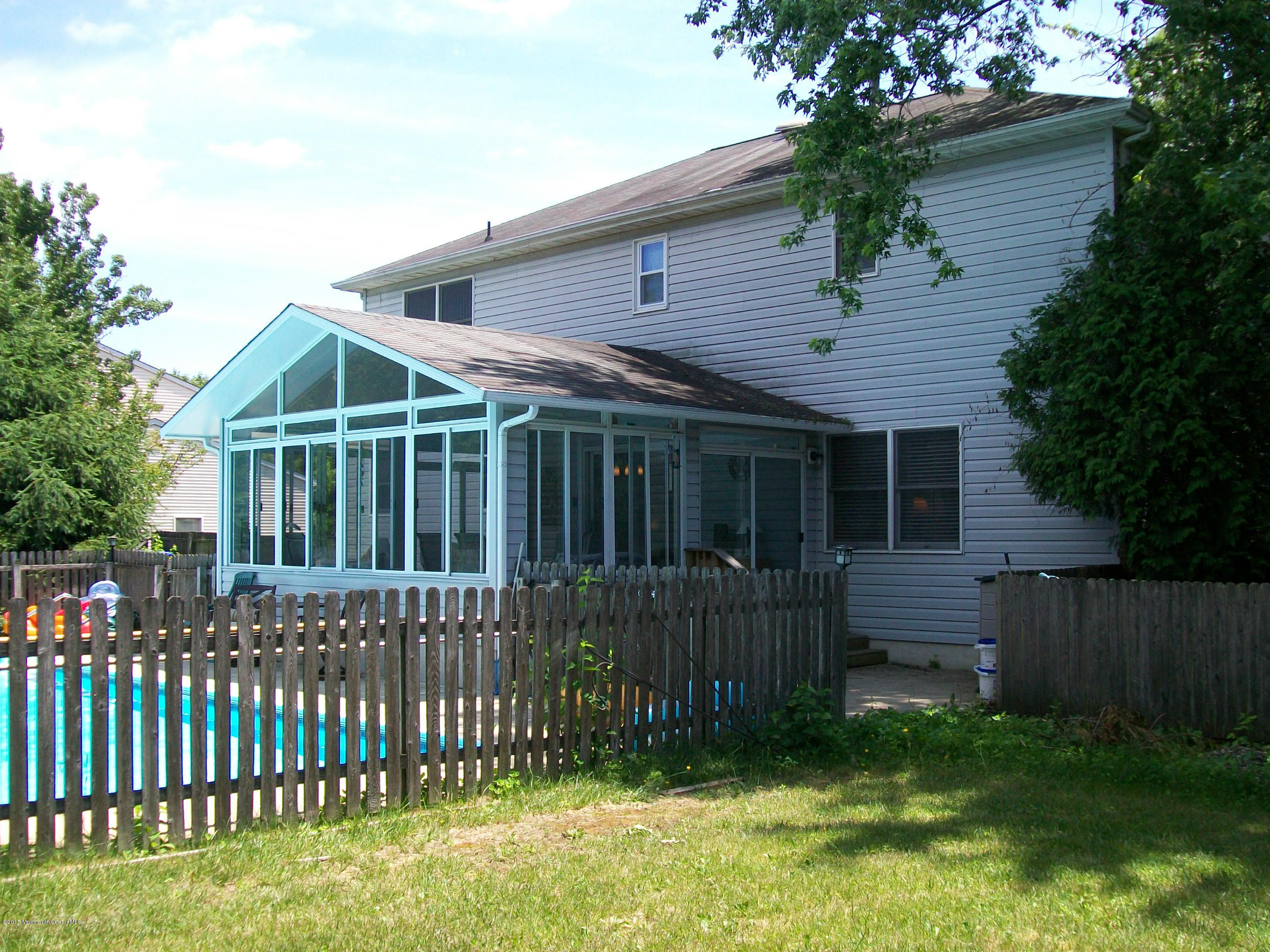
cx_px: 635
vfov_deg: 39.7
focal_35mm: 36
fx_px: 1321
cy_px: 476
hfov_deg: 51.4
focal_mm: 6
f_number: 2.7
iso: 64
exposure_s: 1/400
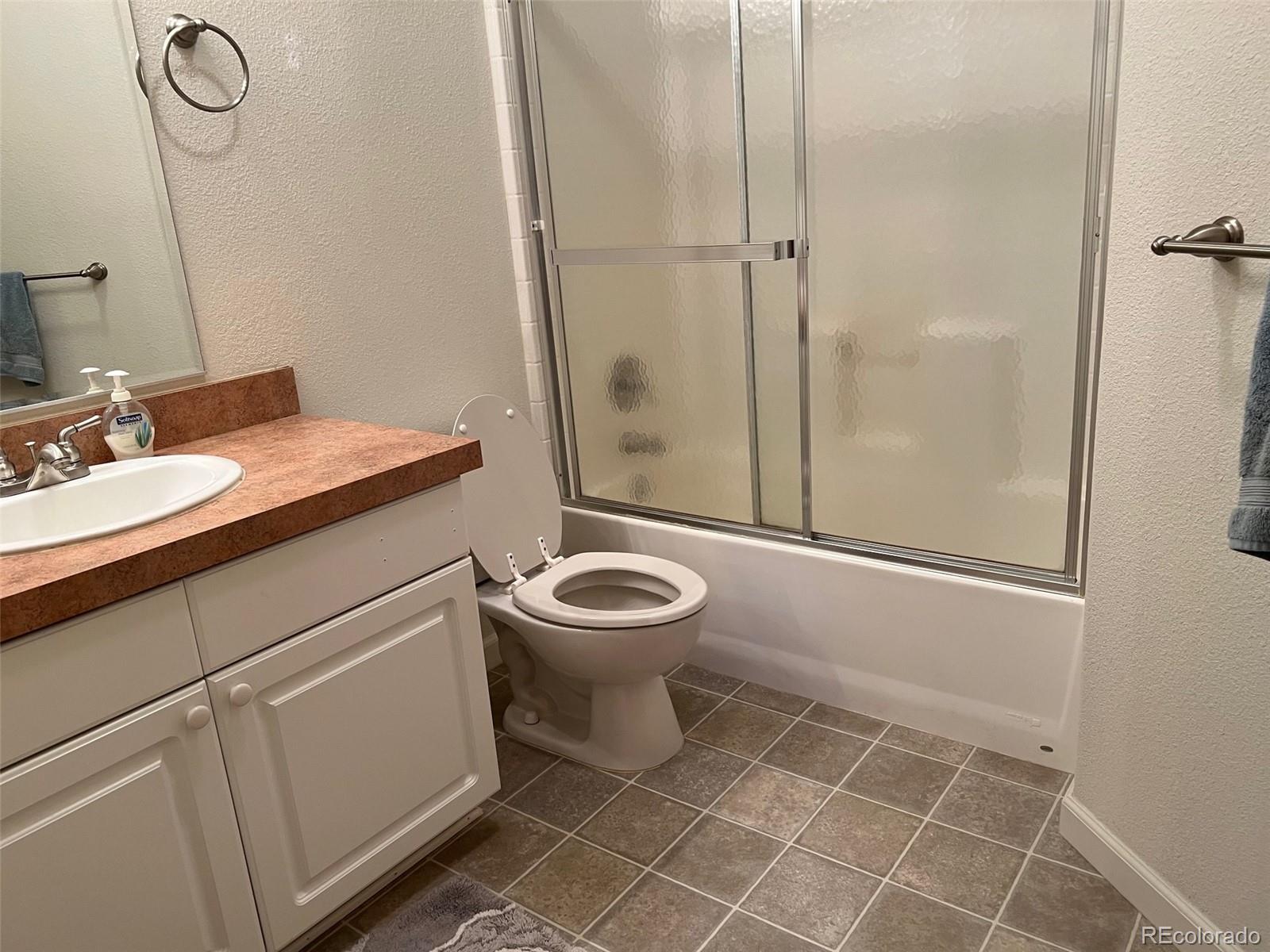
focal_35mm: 26
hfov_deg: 67.3
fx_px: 954
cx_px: 635
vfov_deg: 53.1
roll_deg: +4.8
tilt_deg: -16.7
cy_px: 476
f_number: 1.5
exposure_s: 1/60
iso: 100
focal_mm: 5.7
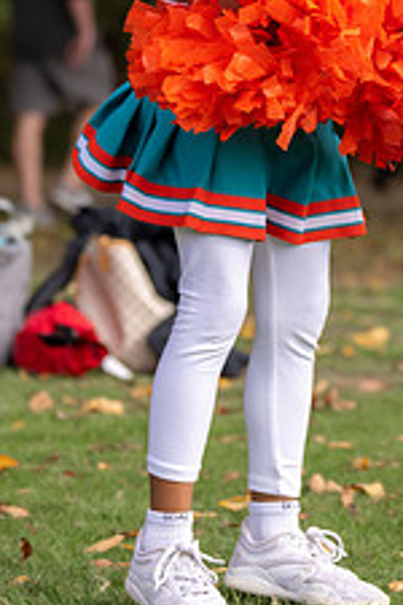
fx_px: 3811
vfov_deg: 9.0
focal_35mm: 227
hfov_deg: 6.0
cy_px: 93
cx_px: 303
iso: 100
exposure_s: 1/1600
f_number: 2.8
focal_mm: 70
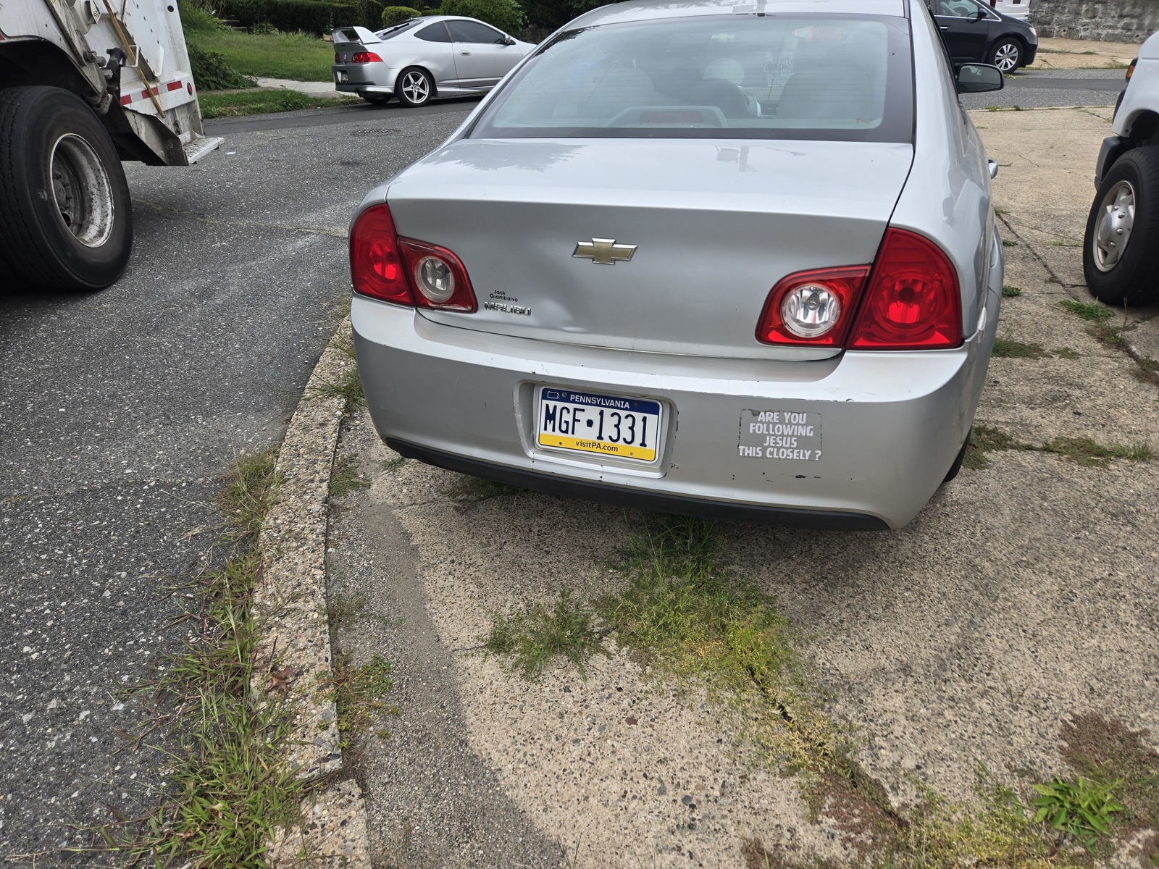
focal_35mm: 23
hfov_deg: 73.9
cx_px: 580
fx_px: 770
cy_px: 434
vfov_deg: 58.9
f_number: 1.8
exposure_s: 1/761
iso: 25
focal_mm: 5.4
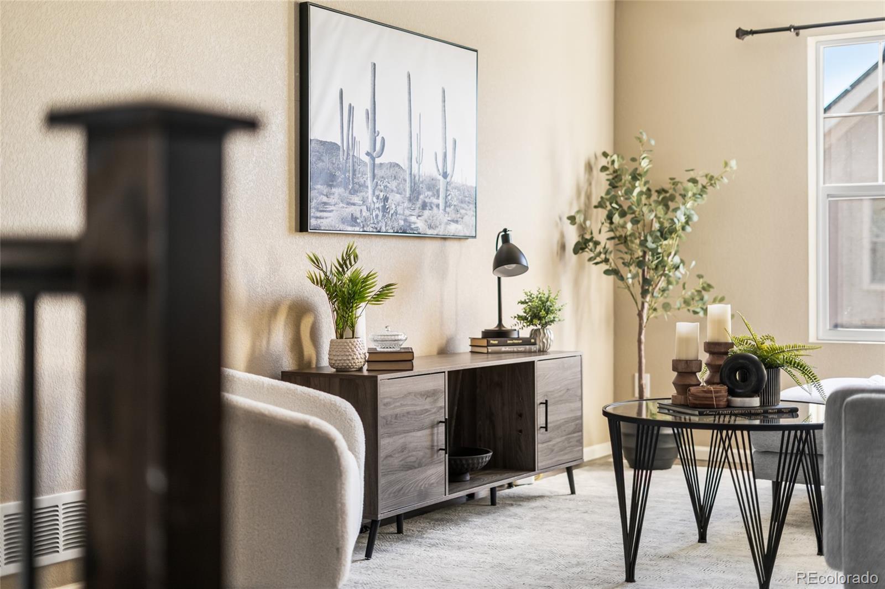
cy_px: 294
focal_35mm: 50
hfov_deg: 39.6
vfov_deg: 27.0
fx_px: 1228
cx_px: 442
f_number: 1.8
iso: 125
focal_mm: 50
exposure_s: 1/40
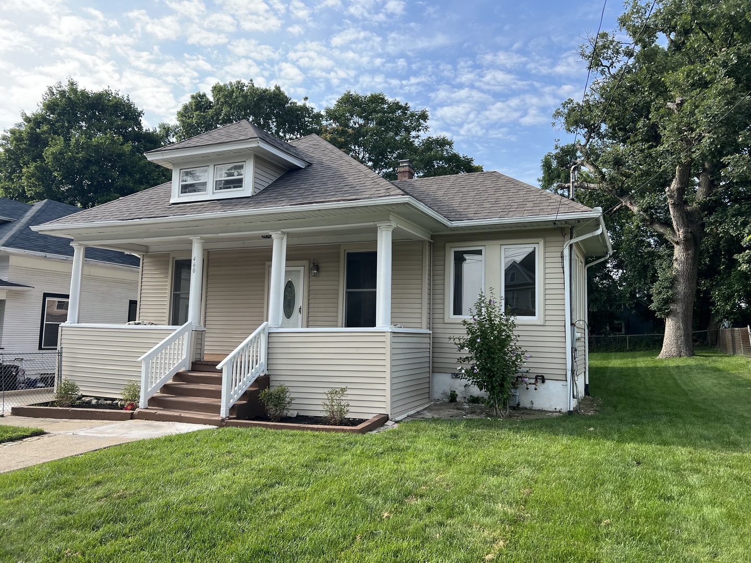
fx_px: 564
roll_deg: -0.9
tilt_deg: +5.0
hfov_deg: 67.3
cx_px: 376
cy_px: 282
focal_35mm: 26
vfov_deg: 53.1
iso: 50
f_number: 1.5
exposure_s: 1/1621
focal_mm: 5.7
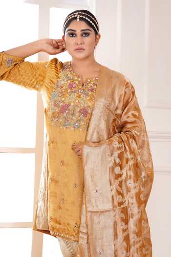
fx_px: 1176
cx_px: 86
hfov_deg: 8.3
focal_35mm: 165
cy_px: 128
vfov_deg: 12.5
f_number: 10
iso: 200
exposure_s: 1/125
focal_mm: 165
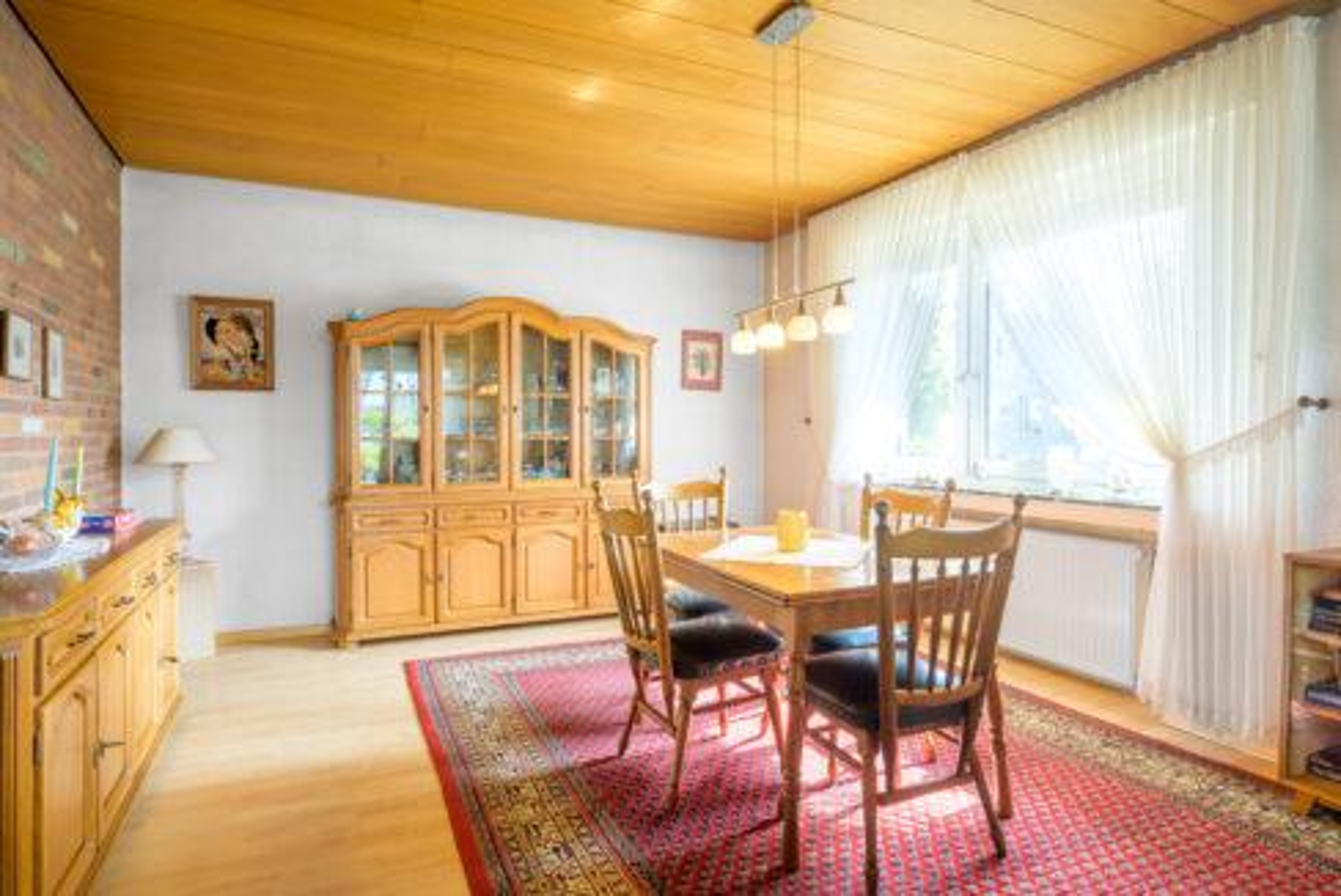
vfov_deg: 62.0
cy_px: 448
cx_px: 670
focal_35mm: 20
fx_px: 745
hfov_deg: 83.9
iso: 200
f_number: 9
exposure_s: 1/50
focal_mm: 20
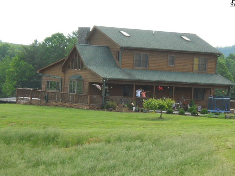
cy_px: 109
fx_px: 1154
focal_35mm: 170
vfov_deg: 8.7
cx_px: 135
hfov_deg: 11.6
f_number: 6.2
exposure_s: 1/250
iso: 250
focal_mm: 22.6
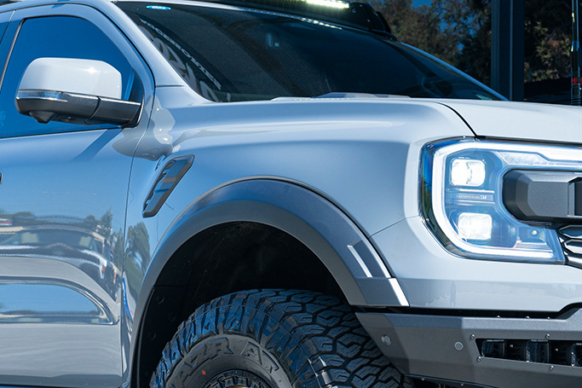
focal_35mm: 87
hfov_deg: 23.4
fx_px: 1406
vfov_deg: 15.6
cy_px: 283
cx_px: 270
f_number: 5
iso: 100
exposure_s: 1/100
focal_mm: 33
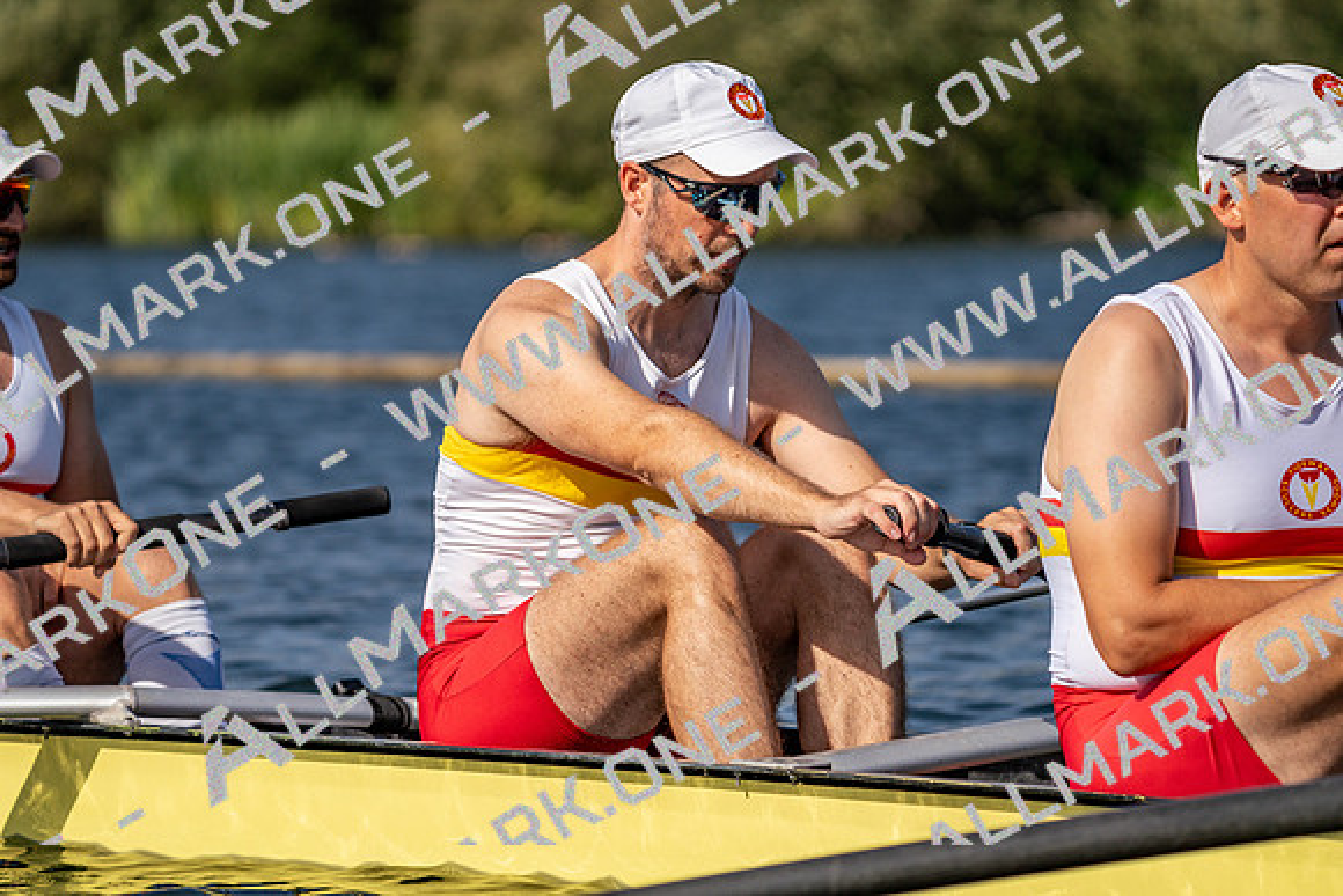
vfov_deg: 5.1
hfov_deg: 7.6
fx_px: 10074
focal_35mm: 270
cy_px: 448
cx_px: 672
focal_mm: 270
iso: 125
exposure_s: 1/1600
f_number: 5.6
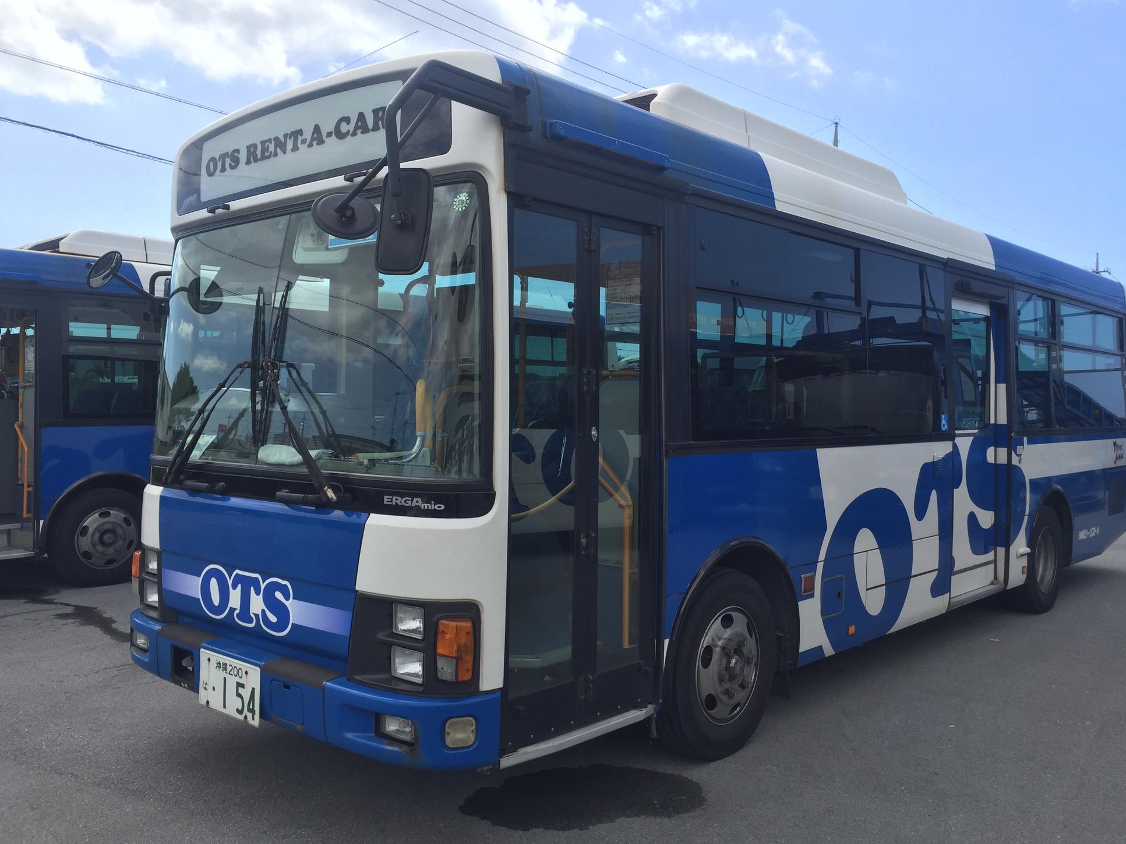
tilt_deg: +0.2
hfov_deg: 60.0
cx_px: 576
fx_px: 976
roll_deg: -1.1
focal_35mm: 30
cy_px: 413
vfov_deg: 46.8
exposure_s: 1/1721
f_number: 2.2
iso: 32
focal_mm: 4.15
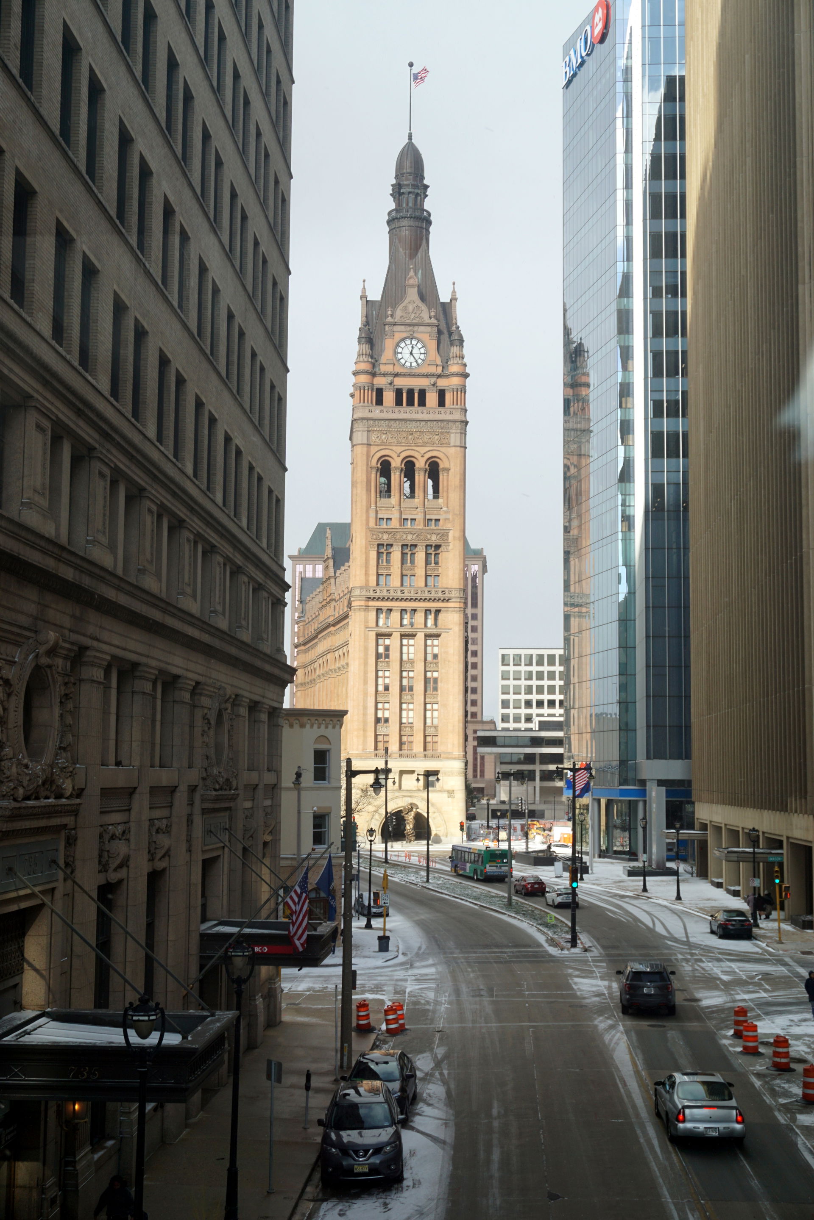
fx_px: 1526
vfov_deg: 43.6
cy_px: 610
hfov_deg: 29.9
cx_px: 407
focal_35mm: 45
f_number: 6.3
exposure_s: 1/200
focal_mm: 30
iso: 100
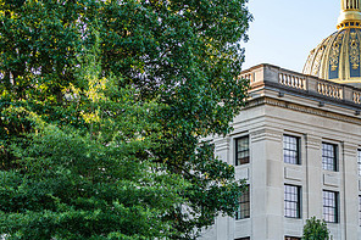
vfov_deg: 13.9
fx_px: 982
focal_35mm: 98
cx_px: 345
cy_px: 174
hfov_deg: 20.3
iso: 200
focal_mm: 50
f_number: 8
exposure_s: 1/160
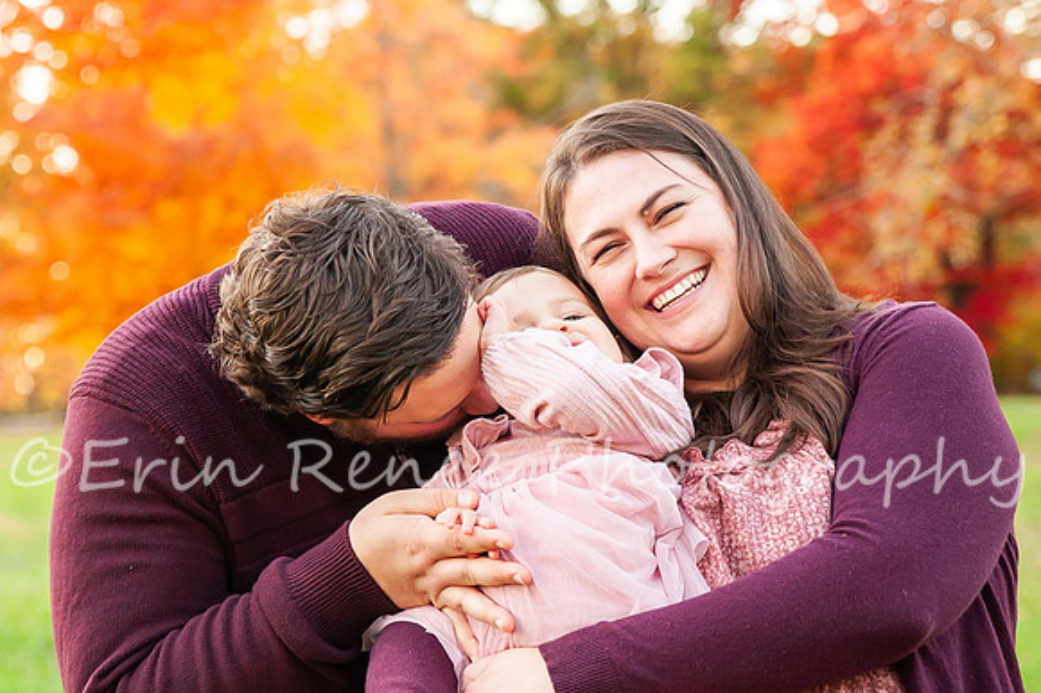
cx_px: 367
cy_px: 316
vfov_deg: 14.4
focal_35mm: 95
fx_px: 2744
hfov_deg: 21.4
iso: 800
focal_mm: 60
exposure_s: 1/200
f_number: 3.5
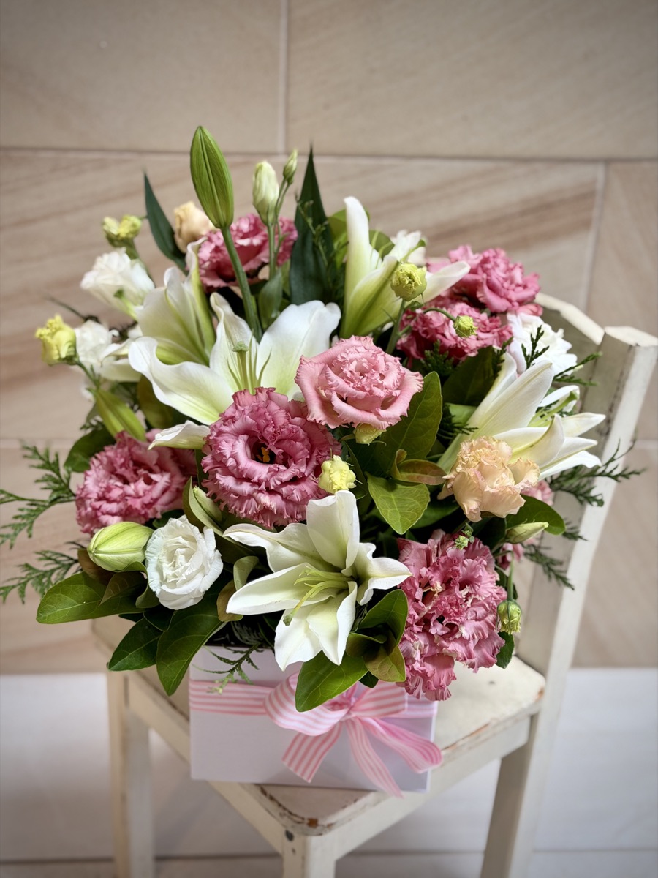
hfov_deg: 30.3
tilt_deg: -27.6
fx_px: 1217
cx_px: 329
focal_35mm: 48
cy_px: 439
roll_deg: -2.3
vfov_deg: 39.7
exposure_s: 1/50
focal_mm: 6.76
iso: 160
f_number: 1.78
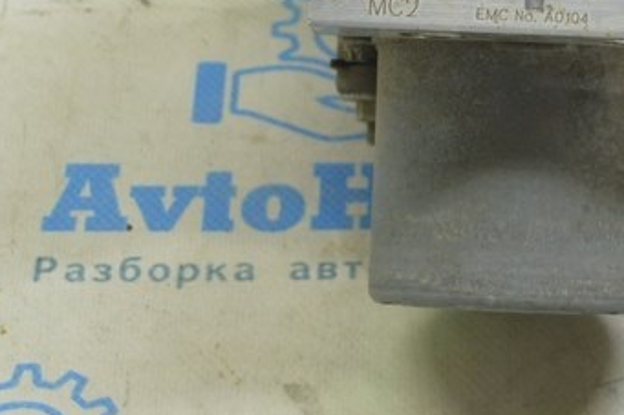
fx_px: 2651
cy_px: -63
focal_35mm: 153
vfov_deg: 8.9
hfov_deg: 13.3
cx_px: 565
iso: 400
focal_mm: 34
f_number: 5.6
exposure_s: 1/20
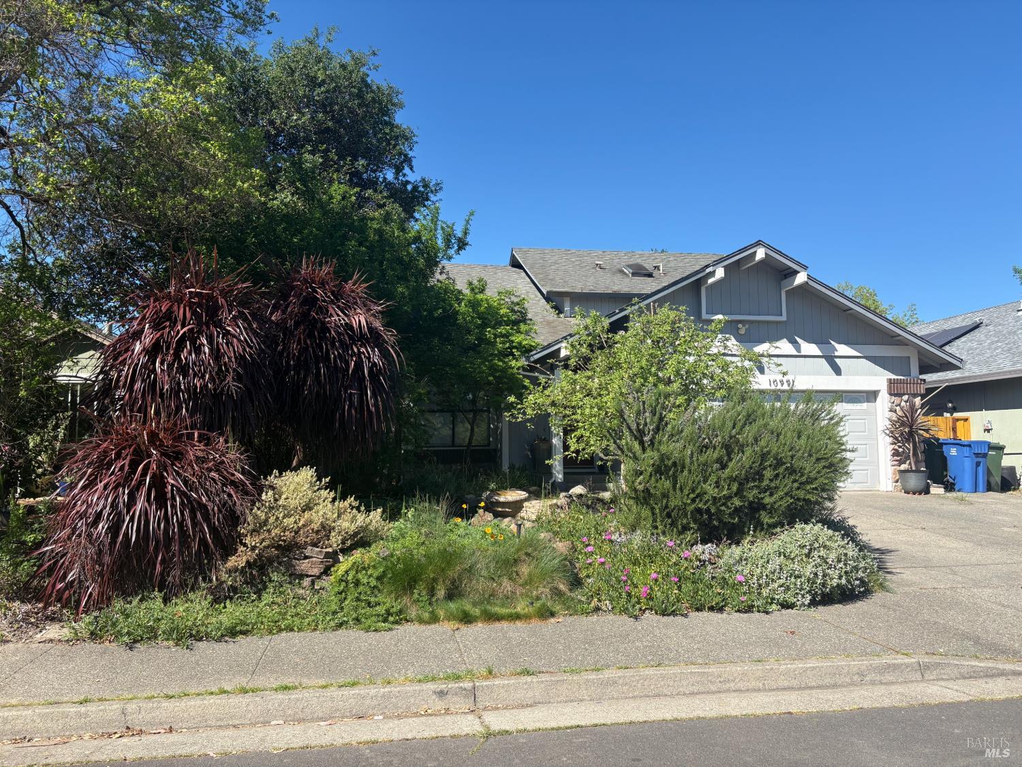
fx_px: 768
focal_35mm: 26
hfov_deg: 67.3
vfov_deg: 53.1
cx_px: 511
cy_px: 384
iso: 50
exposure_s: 1/1953
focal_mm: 5.96
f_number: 1.6
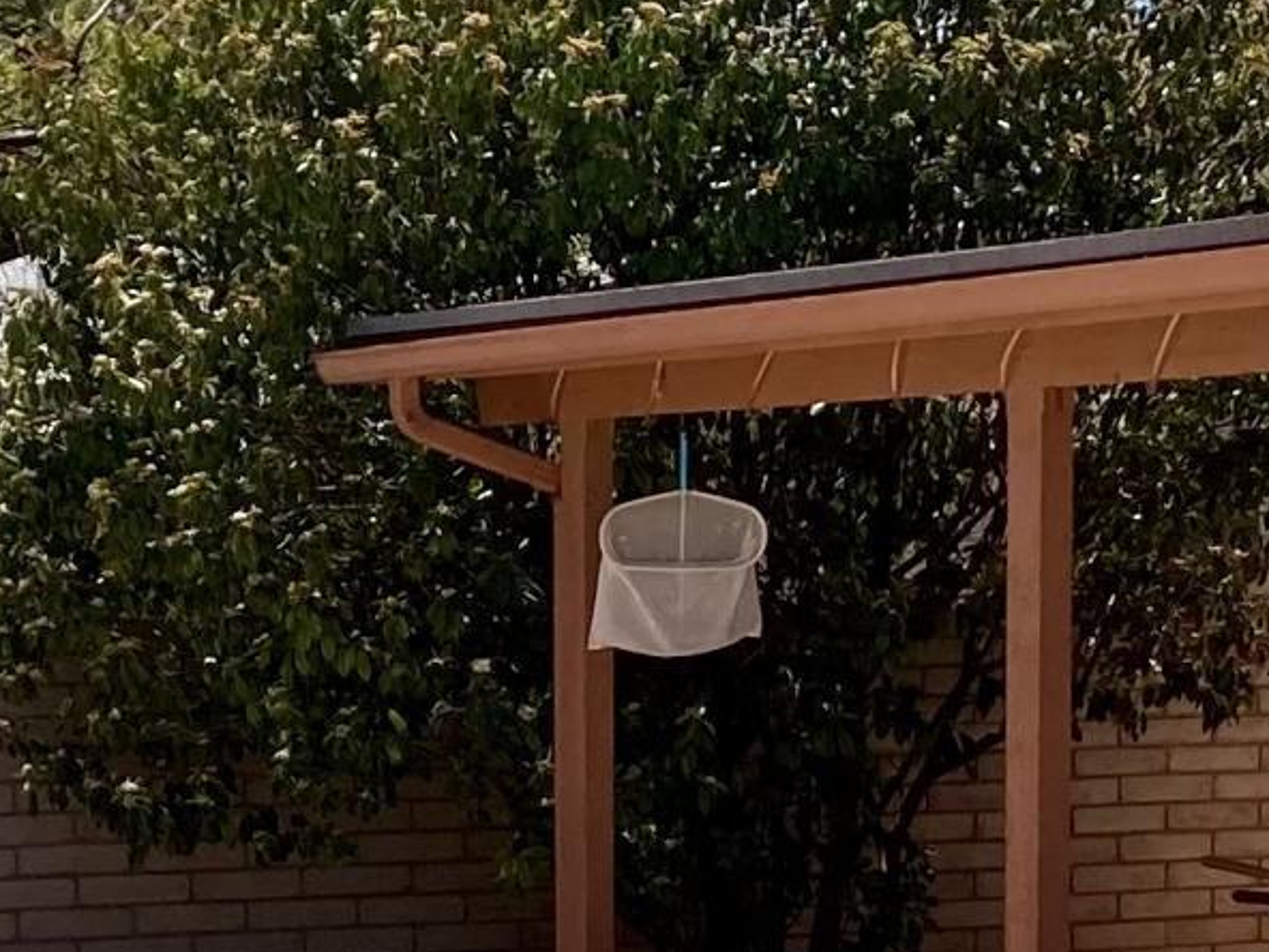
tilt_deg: -5.8
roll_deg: +0.5
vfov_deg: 10.3
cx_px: 452
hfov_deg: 13.9
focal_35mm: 142
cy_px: 1199
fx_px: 5206
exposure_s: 1/2703
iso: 20
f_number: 1.8
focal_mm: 3.99
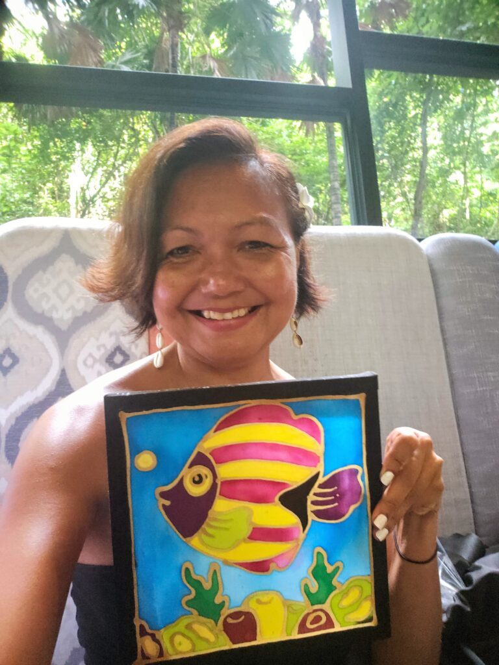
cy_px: 332
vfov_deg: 69.4
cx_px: 250
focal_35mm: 25
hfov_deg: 54.9
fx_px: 481
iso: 500
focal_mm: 3.3
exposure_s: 1/33.3
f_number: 2.2
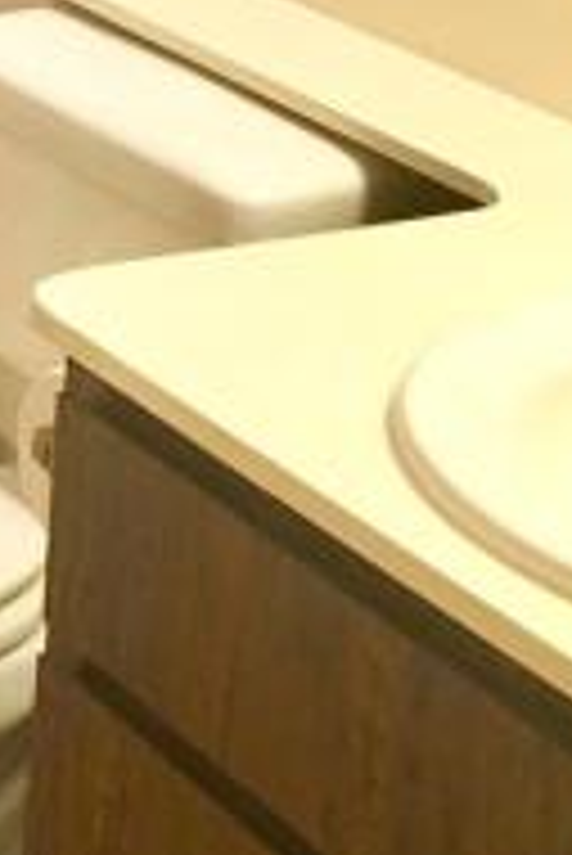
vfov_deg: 16.6
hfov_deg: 11.0
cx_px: -162
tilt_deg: -19.3
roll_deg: -1.9
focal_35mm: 122
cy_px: 130
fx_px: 2902
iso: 100
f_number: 2.2
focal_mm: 4.15
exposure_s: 1/30
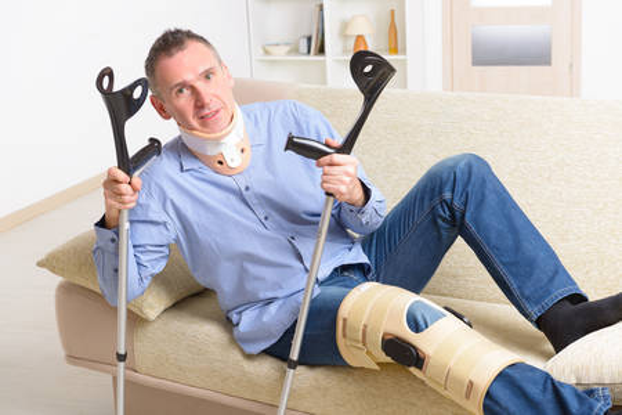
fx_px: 1071
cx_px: 311
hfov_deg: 32.4
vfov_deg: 21.9
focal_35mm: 62
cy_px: 208
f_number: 7.1
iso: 125
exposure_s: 1/160
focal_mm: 62
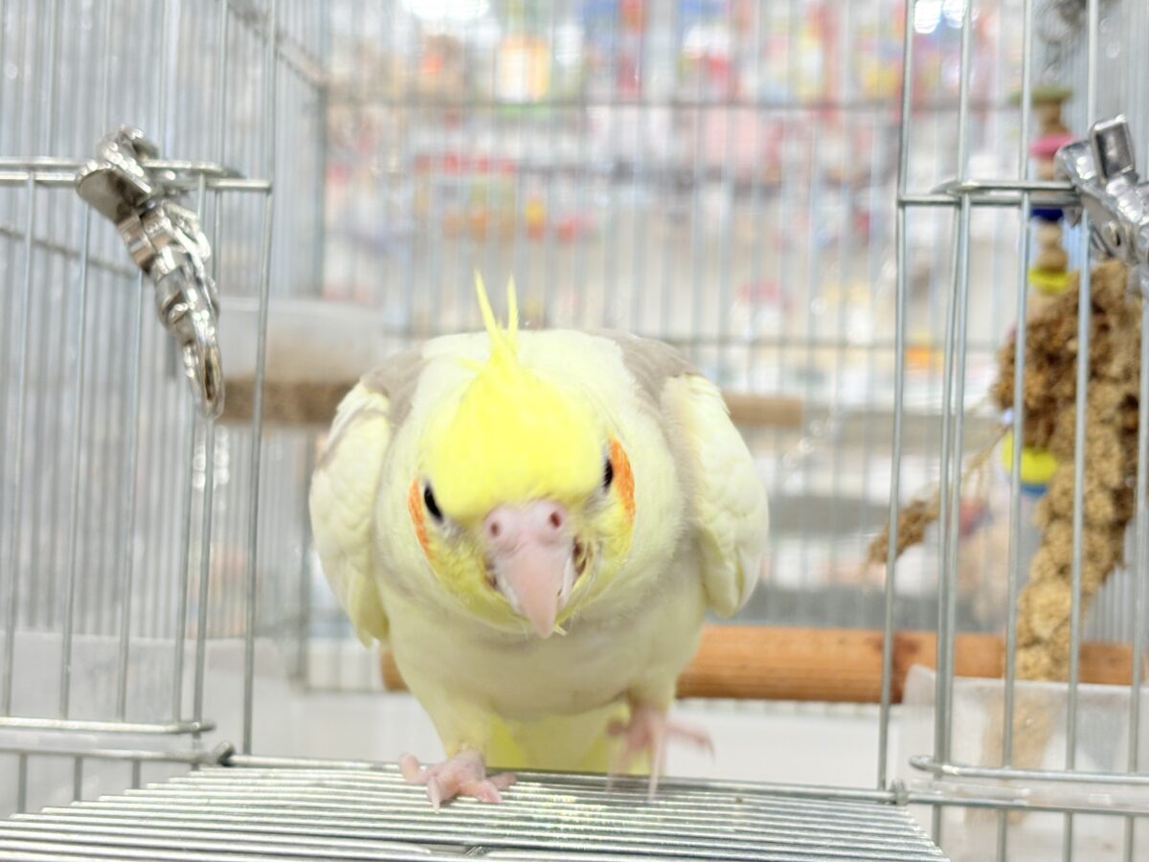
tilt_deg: +1.9
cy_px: 431
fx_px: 1726
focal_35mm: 52
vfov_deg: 28.0
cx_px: 574
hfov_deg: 36.8
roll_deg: -2.4
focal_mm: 5.96
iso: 50
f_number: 1.6
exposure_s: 1/50
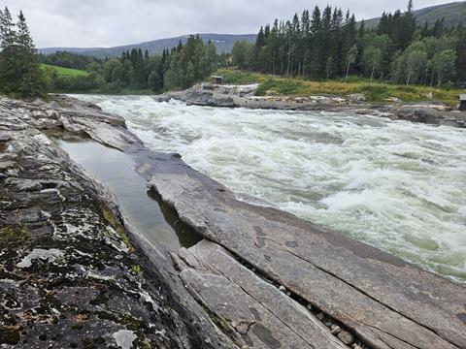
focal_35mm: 23
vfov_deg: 58.9
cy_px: 174
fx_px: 310
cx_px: 233
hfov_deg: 73.9
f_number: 1.8
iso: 25
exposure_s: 1/292
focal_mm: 5.4
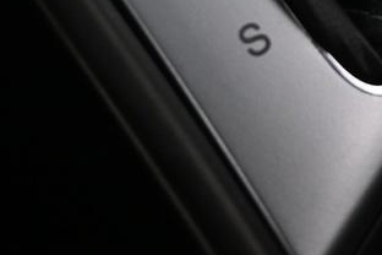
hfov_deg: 15.5
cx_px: 198
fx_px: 1407
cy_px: -291
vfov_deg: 9.5
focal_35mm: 133
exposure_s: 1/25
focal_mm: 17
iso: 1250
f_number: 3.5
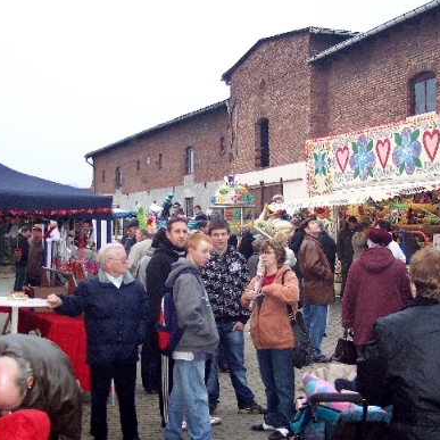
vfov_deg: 30.0
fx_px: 820
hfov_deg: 30.0
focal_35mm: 57
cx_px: 224
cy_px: 241
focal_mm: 8
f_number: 2.8
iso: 140
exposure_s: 1/60
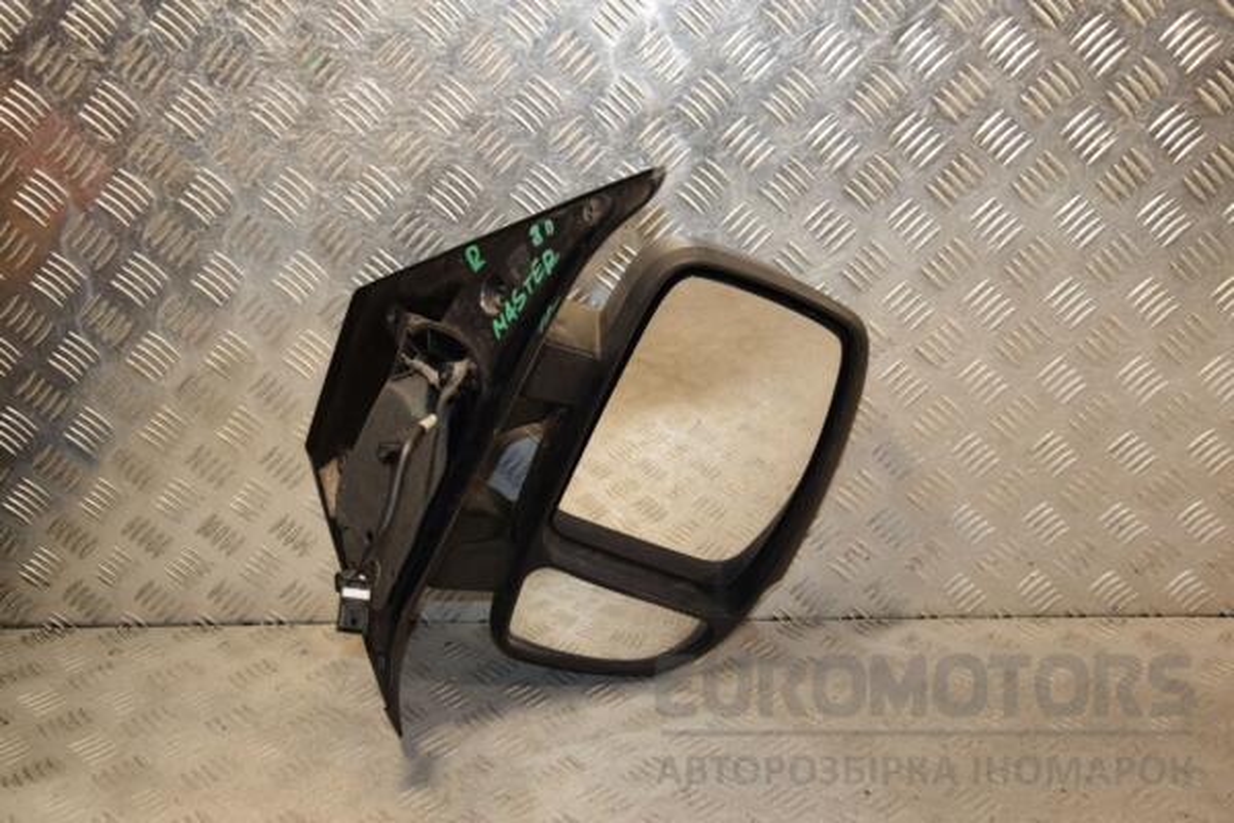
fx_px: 1440
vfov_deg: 31.9
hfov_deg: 46.4
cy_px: 412
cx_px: 617
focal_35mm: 42
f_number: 5
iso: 800
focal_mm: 28
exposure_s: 1/200
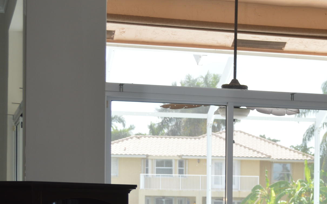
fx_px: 1078
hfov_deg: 16.8
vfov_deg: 10.6
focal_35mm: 121
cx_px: 349
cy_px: 256
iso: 110
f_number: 4.8
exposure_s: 1/125
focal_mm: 32
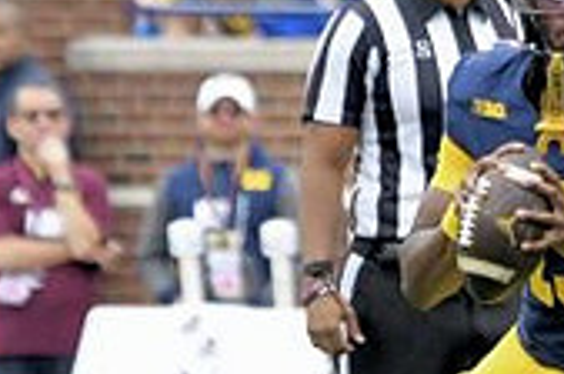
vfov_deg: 0.9
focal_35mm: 1442
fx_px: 22549
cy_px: 247
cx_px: 554
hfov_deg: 1.4
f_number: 5.6
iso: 1600
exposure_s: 1/1000
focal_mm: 280
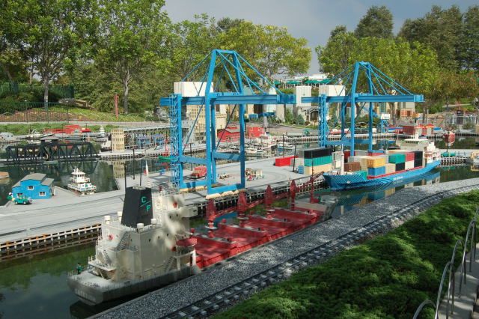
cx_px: 240
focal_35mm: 34
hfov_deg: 55.1
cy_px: 160
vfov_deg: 38.3
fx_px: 459
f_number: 7.1
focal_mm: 23
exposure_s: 1/200
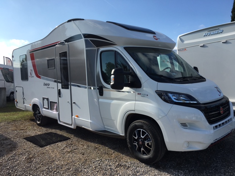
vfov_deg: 48.2
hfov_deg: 61.7
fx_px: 197
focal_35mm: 29
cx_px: 118
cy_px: 88
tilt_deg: -2.8
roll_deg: +1.8
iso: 25
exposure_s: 1/1538
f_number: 2.2
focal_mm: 4.15
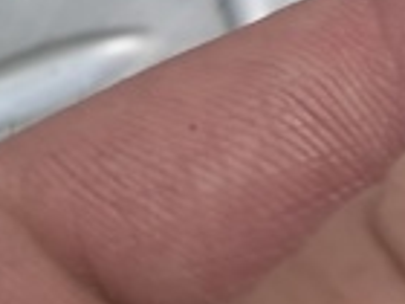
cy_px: -369
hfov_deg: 13.0
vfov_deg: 10.7
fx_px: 1439
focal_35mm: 123
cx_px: 900
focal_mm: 4
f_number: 1.8
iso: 125
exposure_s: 1/50
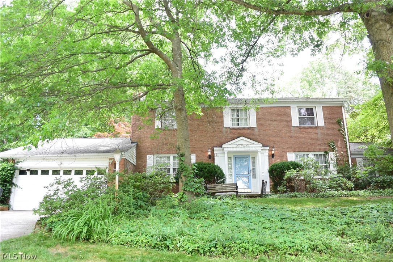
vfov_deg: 47.9
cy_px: 131
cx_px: 196
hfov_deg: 67.4
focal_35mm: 27
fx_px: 295
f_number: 3.5
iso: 160
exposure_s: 1/60
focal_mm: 10
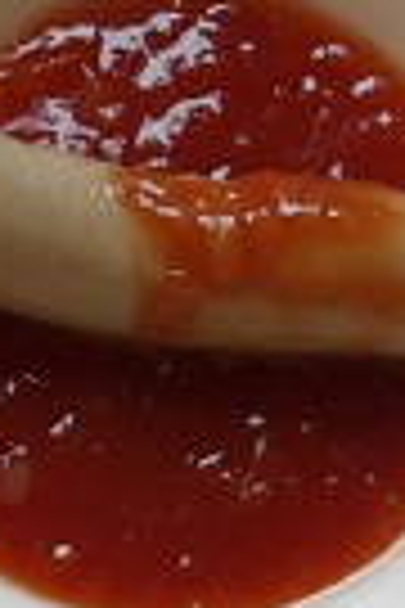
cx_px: -130
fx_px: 2244
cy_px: 865
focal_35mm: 133
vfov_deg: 14.5
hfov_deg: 10.1
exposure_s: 1/121
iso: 100
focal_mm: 4.9
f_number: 3
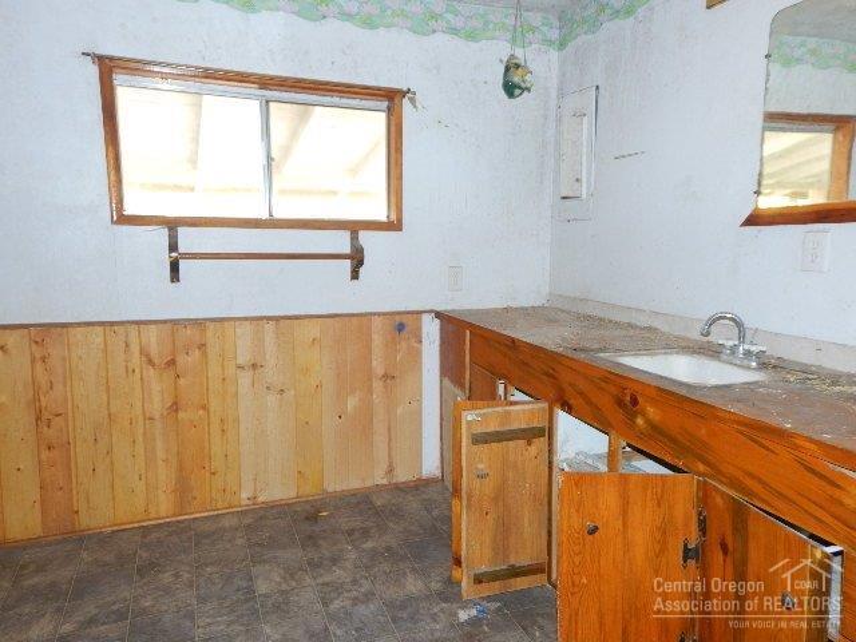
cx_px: 428
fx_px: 544
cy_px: 321
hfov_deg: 76.4
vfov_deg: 61.1
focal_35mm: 22
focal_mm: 4
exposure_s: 1/30
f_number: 3
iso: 200
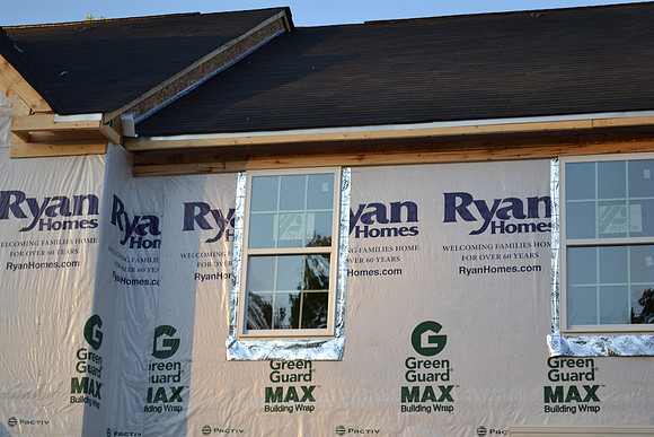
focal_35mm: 82
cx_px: 327
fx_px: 1499
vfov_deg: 16.6
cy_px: 218
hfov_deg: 24.6
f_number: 5.6
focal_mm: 55
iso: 160
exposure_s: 1/125
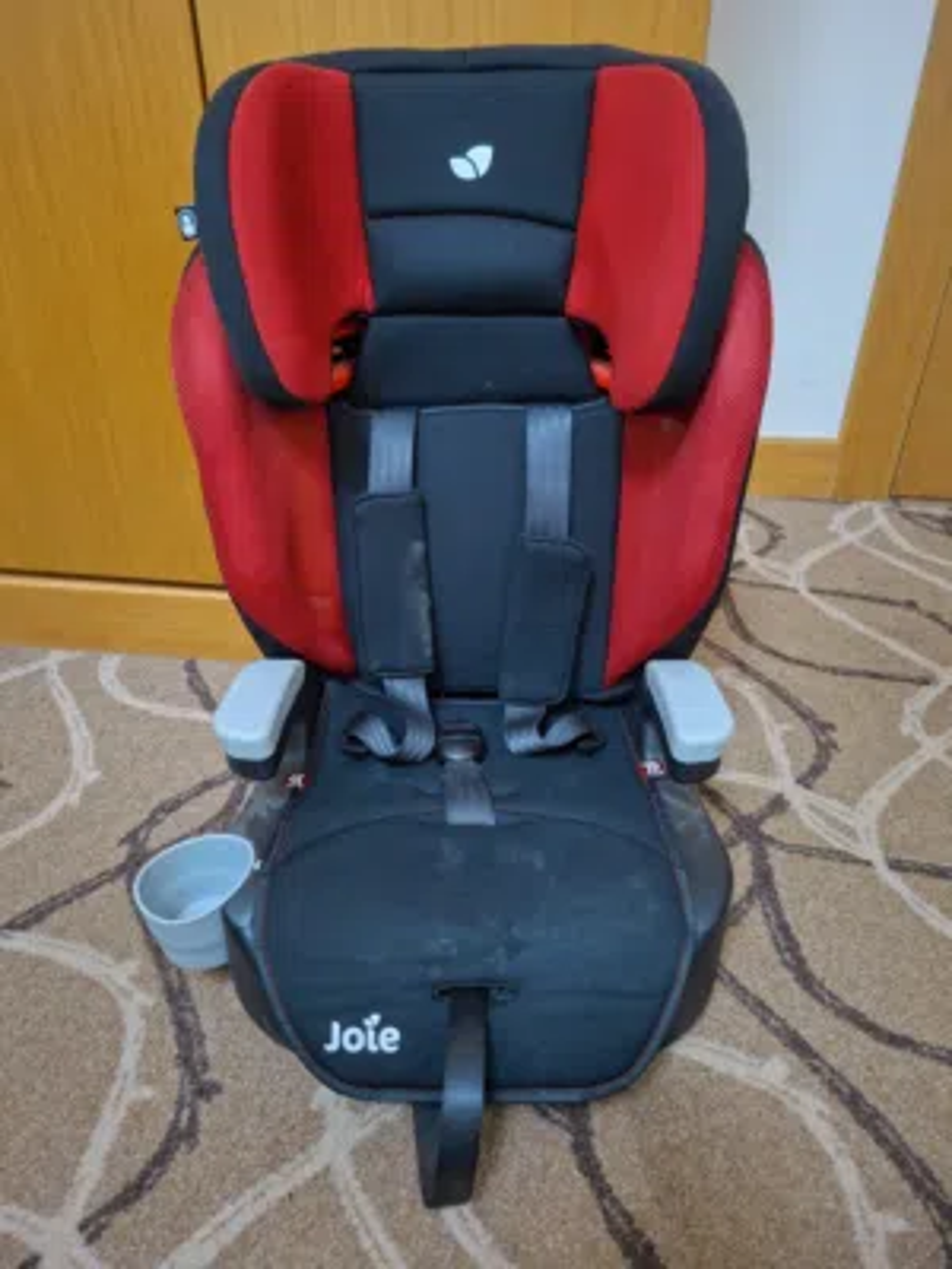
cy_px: 634
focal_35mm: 23
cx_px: 476
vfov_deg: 73.9
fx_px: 843
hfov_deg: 58.9
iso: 1250
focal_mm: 5.54
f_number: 1.8
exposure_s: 1/20
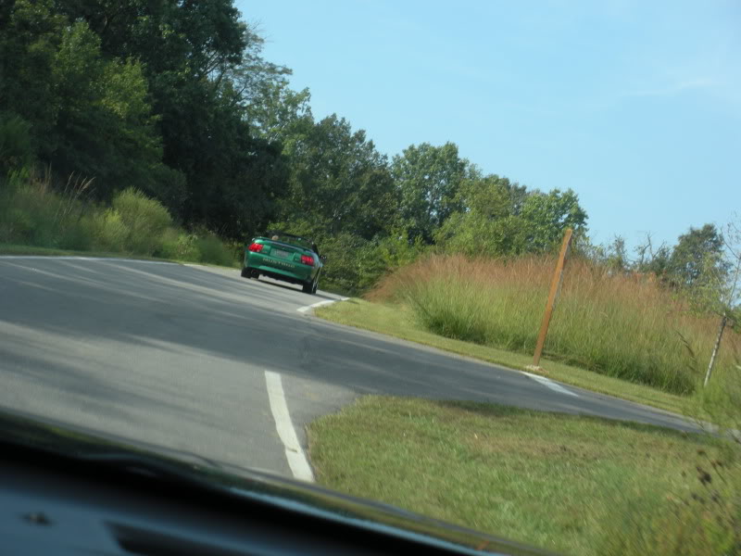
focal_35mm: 81
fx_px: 1734
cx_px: 370
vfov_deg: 18.2
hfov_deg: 24.1
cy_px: 278
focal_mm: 14.2
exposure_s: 1/153
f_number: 4.8
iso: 64
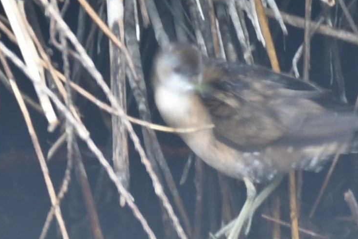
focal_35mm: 983
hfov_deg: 2.1
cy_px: 148
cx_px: 210
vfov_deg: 1.4
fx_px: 9773
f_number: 5.6
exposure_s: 1/30
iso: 500
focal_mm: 460
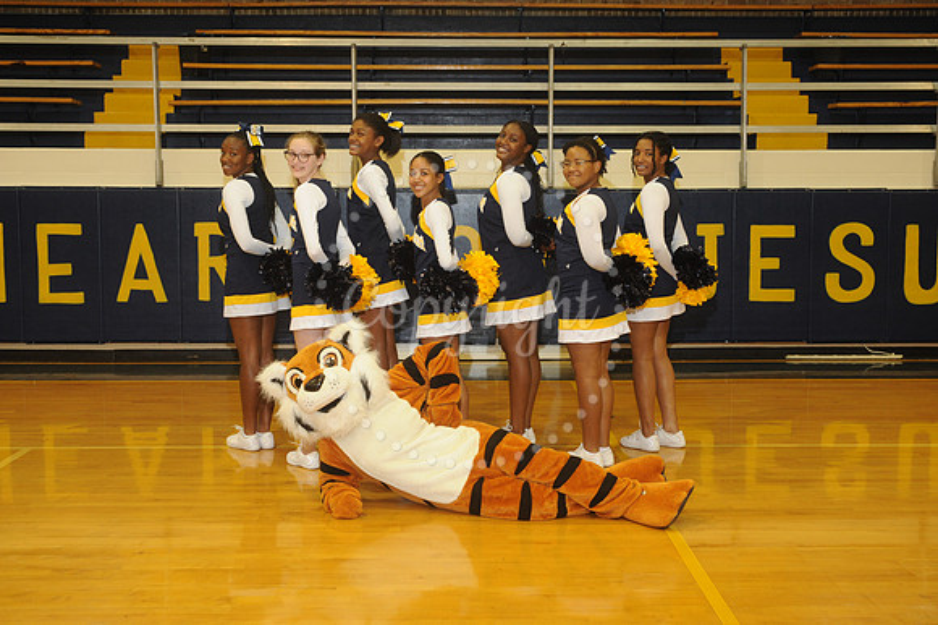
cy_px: 312
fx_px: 1250
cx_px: 469
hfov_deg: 41.1
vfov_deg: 28.0
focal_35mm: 48
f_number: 6.3
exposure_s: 1/60
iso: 1600
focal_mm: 48
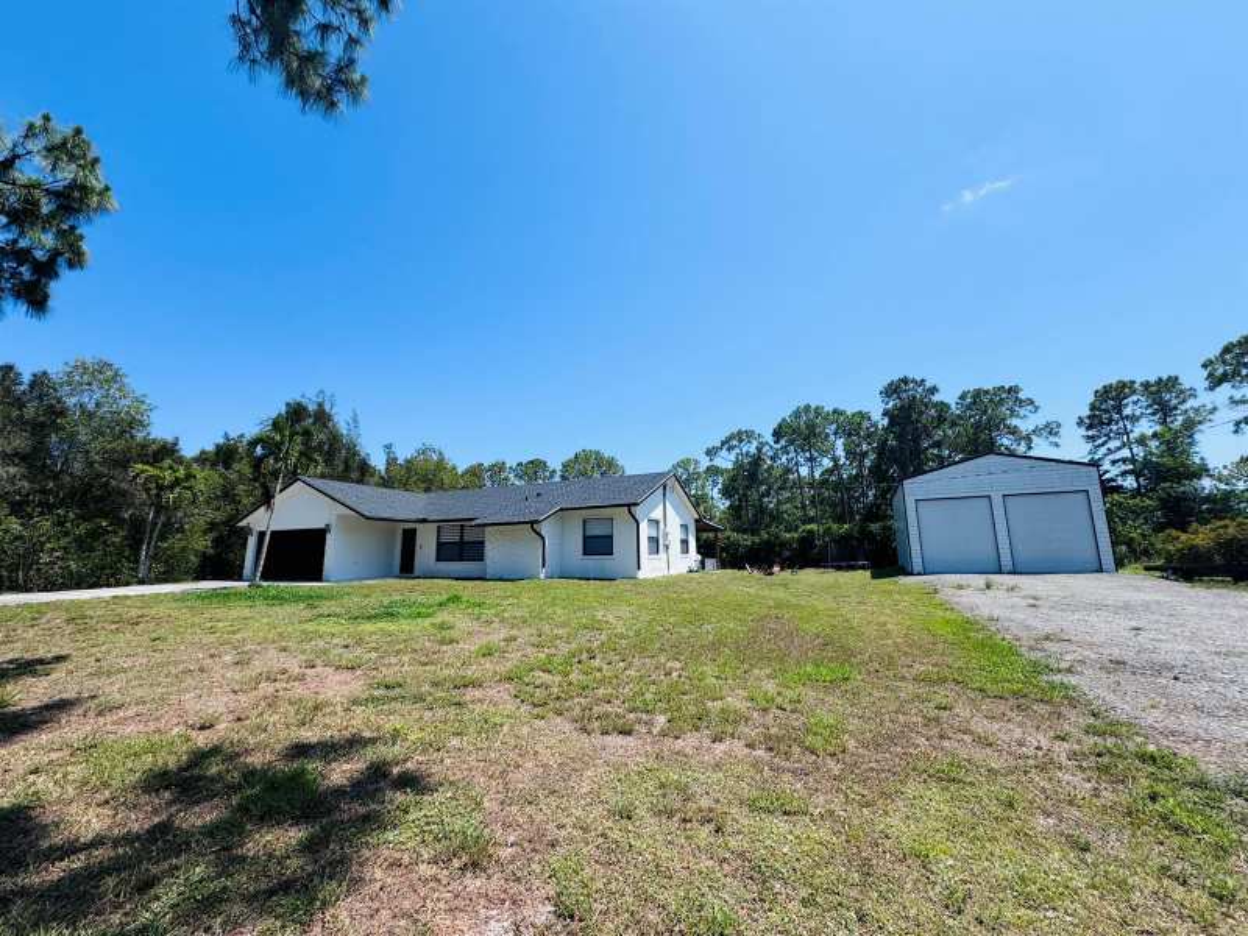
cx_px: 624
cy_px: 468
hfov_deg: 102.1
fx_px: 505
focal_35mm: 14
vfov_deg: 85.7
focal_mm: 2.22
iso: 50
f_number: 2.2
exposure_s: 1/2083
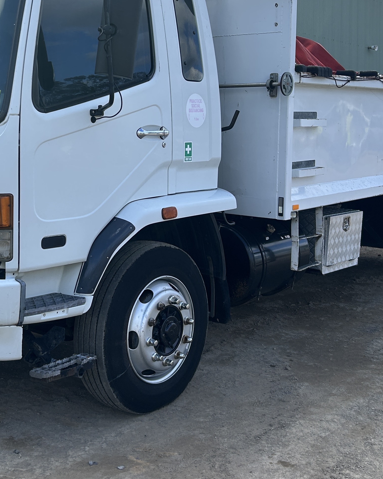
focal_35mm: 53
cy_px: 177
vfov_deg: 35.2
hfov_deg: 28.5
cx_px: 140
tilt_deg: -2.0
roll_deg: -0.3
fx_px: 751
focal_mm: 5.7
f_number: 1.5
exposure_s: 1/1431
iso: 50
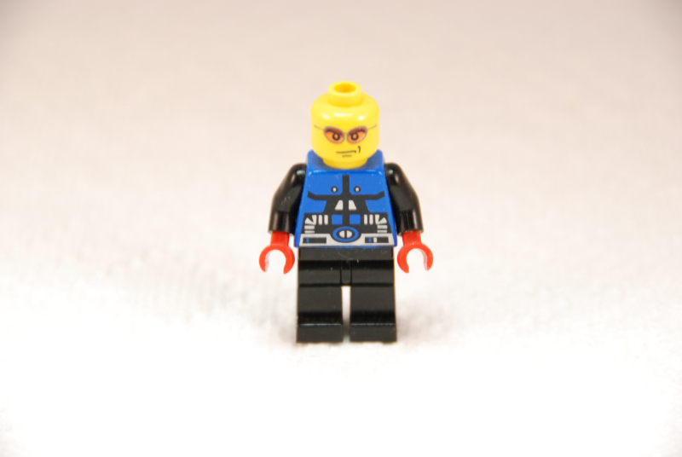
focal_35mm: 300
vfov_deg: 4.6
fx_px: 5692
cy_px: 228
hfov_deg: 6.9
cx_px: 341
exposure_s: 1/15
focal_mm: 200
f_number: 7.1
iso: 800
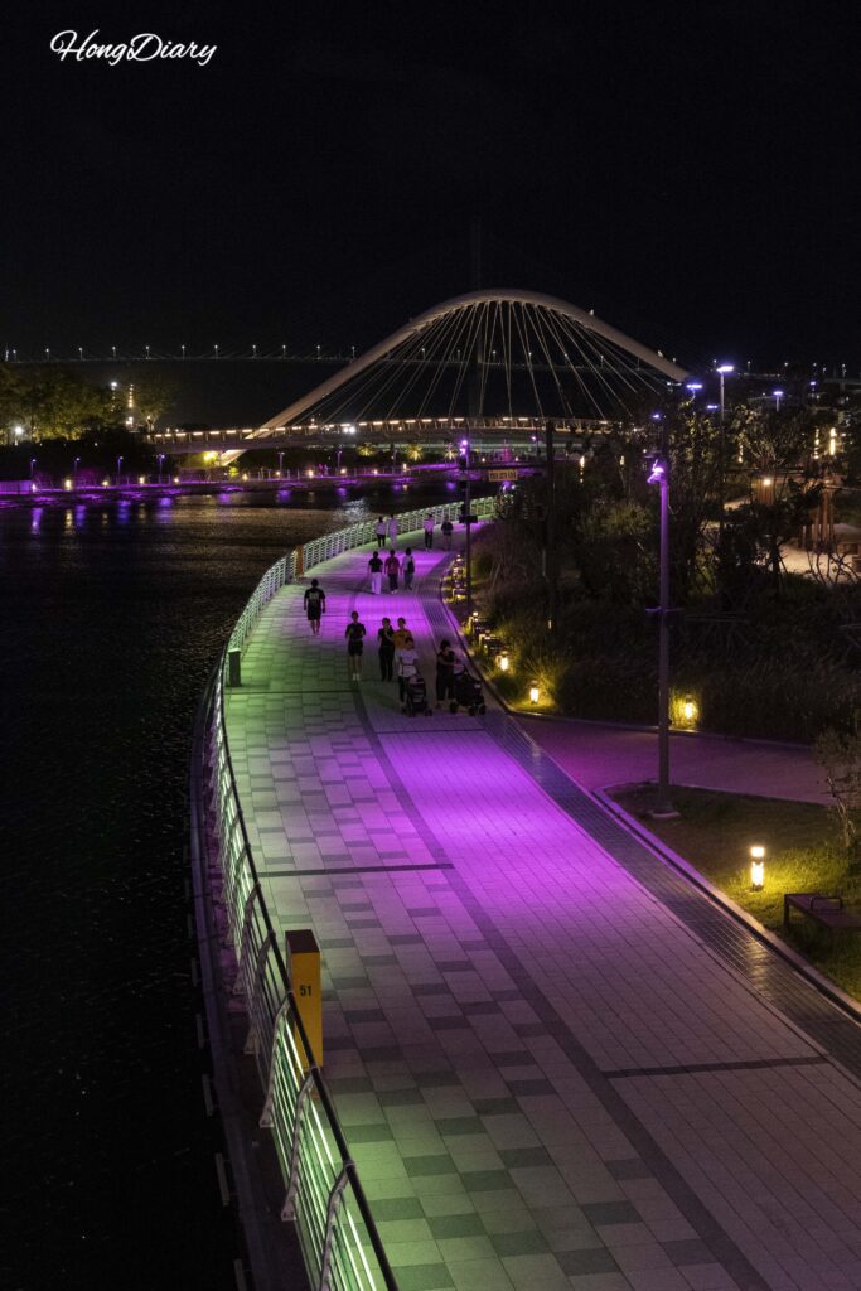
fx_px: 1901
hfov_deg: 25.5
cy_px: 646
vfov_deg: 37.5
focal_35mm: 53
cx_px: 430
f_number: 5.6
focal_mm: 53
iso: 12800
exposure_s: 1/60
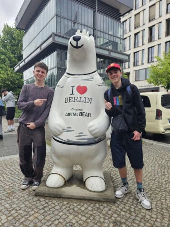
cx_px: 85
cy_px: 114
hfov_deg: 58.9
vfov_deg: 73.9
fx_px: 151
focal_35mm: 23
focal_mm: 6.3
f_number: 1.7
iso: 25
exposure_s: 1/180
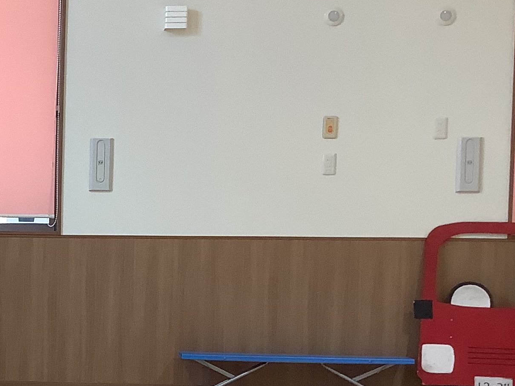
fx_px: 1249
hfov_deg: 21.5
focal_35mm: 84
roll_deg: -0.3
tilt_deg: -4.5
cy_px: 315
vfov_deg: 17.4
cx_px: -117
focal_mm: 3.3
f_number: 2.4
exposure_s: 1/120
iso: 100
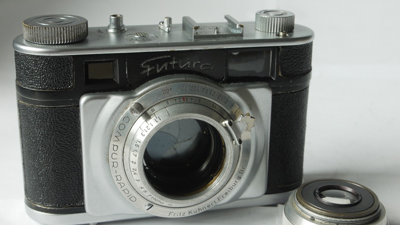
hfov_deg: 31.9
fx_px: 700
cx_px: 199
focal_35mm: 66
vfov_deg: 18.3
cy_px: 129
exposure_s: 1/13
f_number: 9
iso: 400
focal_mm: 30
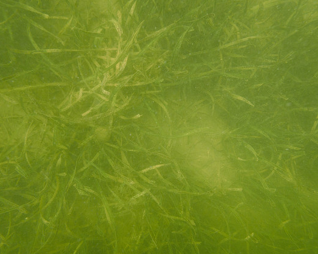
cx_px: 168
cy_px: 128
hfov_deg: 64.0
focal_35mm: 27
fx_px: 254
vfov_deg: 53.2
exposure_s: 1/200
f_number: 2.8
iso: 100
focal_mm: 4.5
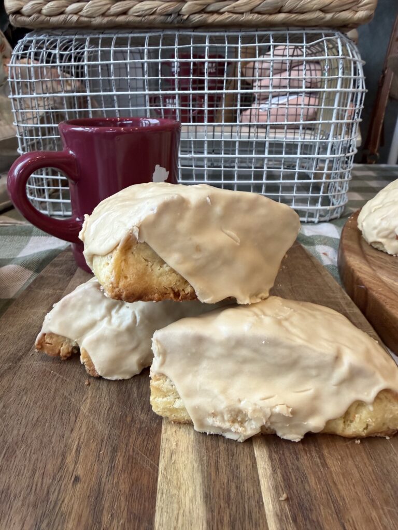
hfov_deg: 56.8
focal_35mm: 24
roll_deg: -0.5
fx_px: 368
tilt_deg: -20.9
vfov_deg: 71.6
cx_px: 199
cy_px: 265
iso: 250
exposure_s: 1/60
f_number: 2.2
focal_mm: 2.22
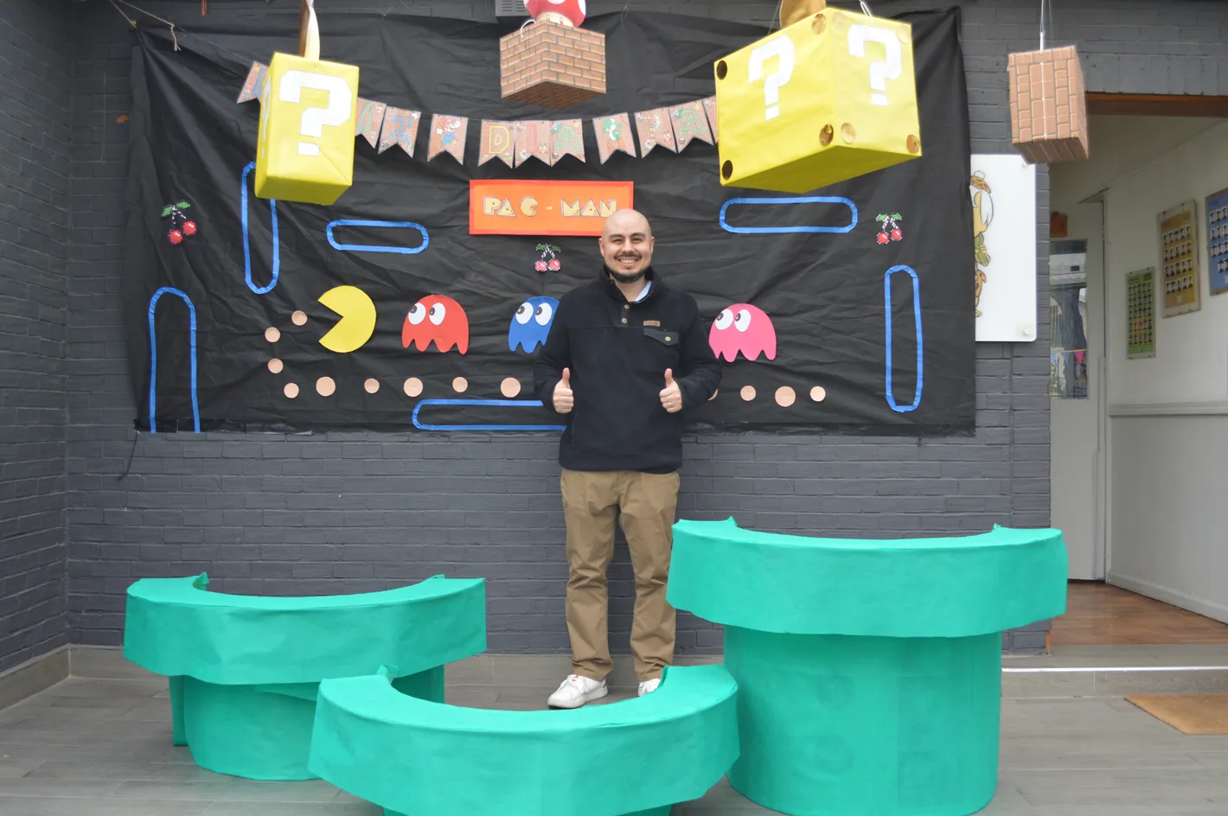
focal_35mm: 33
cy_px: 408
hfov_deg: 57.3
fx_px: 1125
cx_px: 614
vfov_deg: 39.9
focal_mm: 22
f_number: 4.5
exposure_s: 1/80
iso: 400
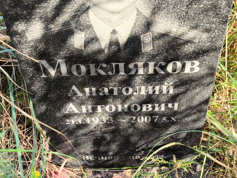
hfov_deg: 38.2
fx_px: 342
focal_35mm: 50
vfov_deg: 29.1
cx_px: 118
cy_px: 89
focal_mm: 4.71
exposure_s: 1/190
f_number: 1.7
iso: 50
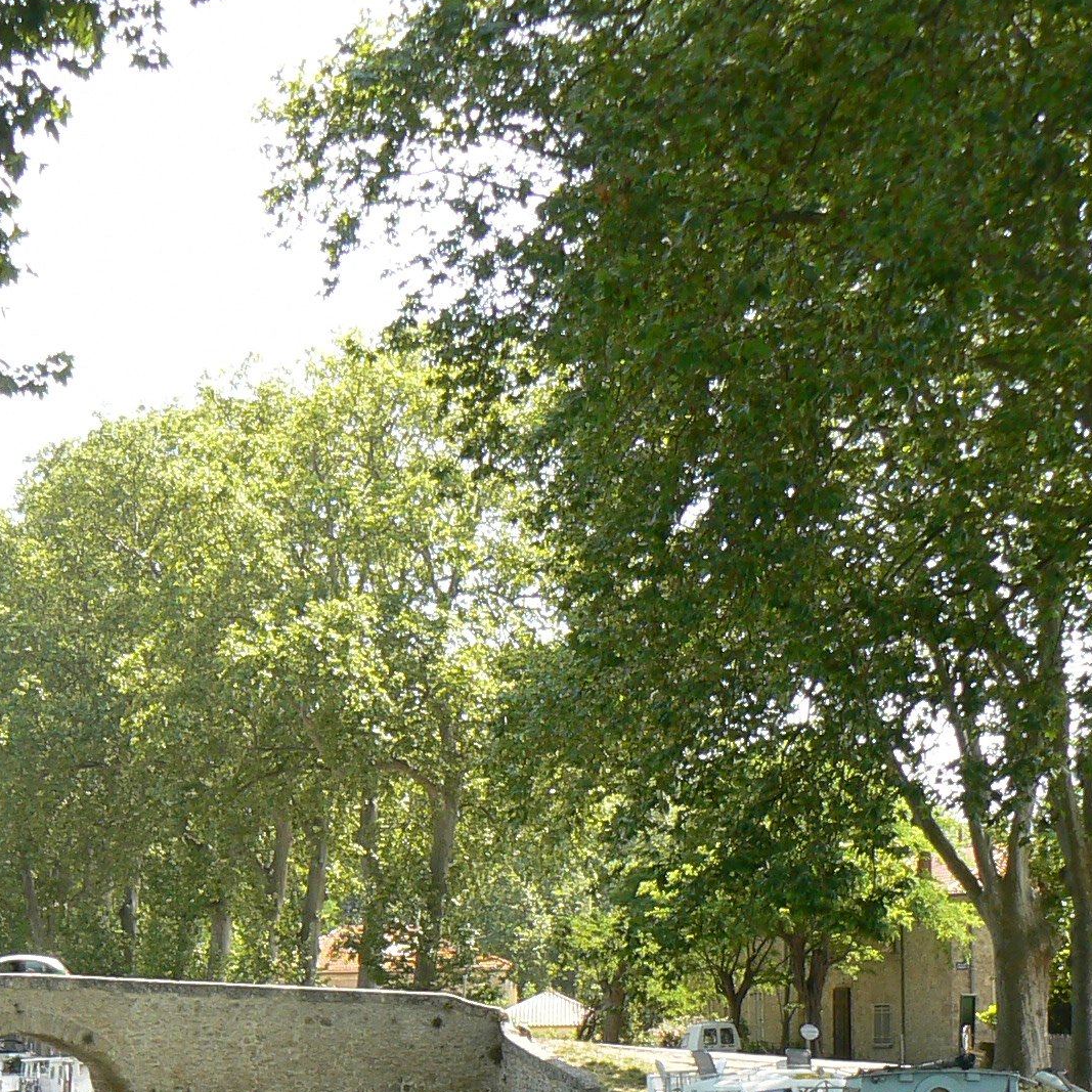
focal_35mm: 84
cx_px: 14
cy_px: 1056
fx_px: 2998
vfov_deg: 20.1
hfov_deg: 20.0
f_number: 5.6
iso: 80
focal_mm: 6
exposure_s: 1/125
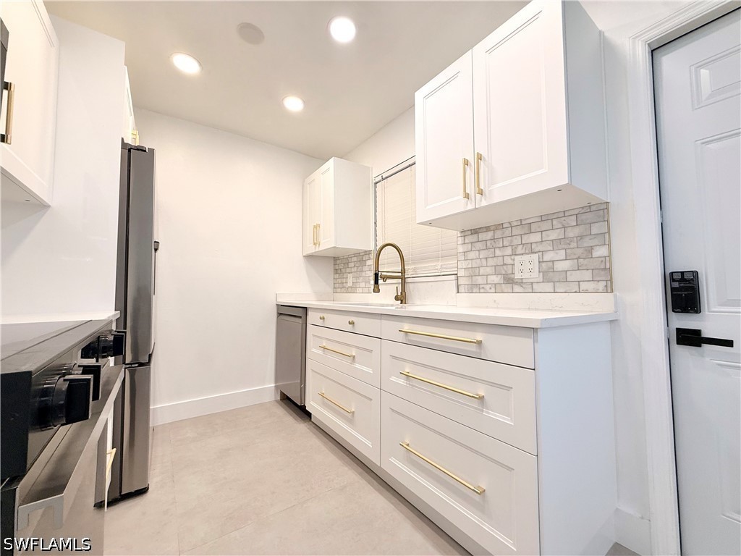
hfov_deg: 102.1
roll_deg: +0.4
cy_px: 278
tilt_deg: +3.1
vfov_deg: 85.7
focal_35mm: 14
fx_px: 300
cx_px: 370
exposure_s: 1/120
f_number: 2.2
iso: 64
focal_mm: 2.22
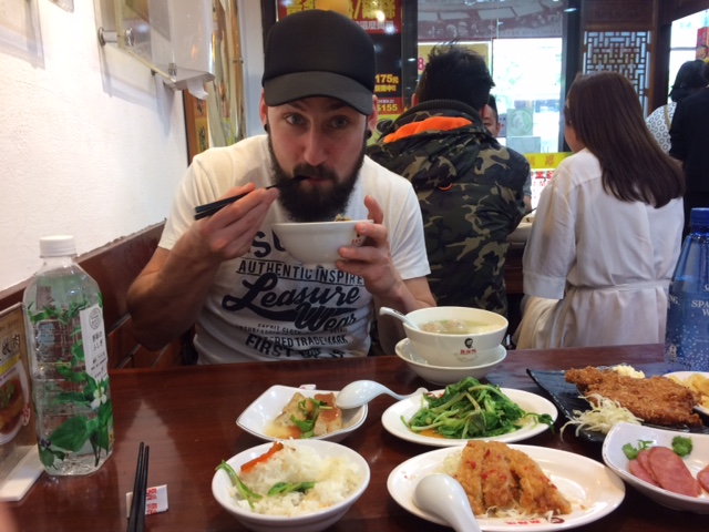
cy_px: 266
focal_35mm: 29
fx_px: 594
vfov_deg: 48.2
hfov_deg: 61.7
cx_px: 354
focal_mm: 4.15
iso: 64
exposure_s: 1/30
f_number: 2.2
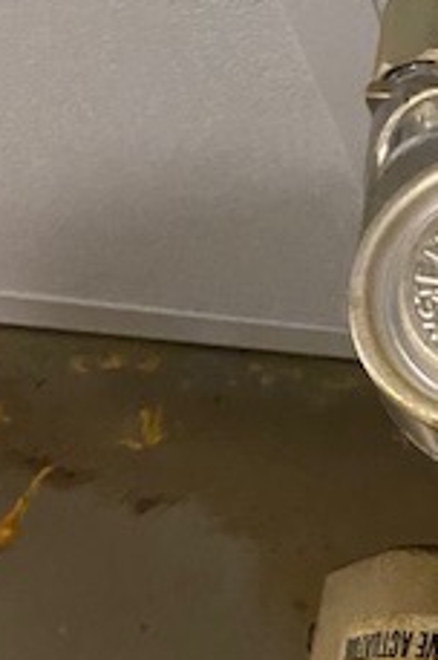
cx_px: 631
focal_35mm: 71
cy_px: 847
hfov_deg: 17.5
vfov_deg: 24.9
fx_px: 1300
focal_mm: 4.25
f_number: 1.8
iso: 640
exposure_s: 1/30
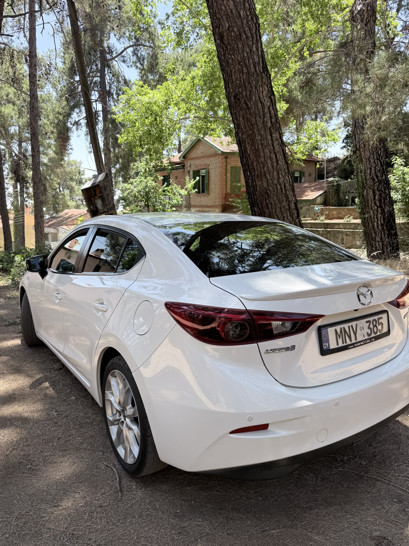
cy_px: 273
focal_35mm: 24
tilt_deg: -9.0
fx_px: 378
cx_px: 204
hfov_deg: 56.8
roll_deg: +1.8
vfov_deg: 71.6
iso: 80
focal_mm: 6.76
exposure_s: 1/772
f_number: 1.78
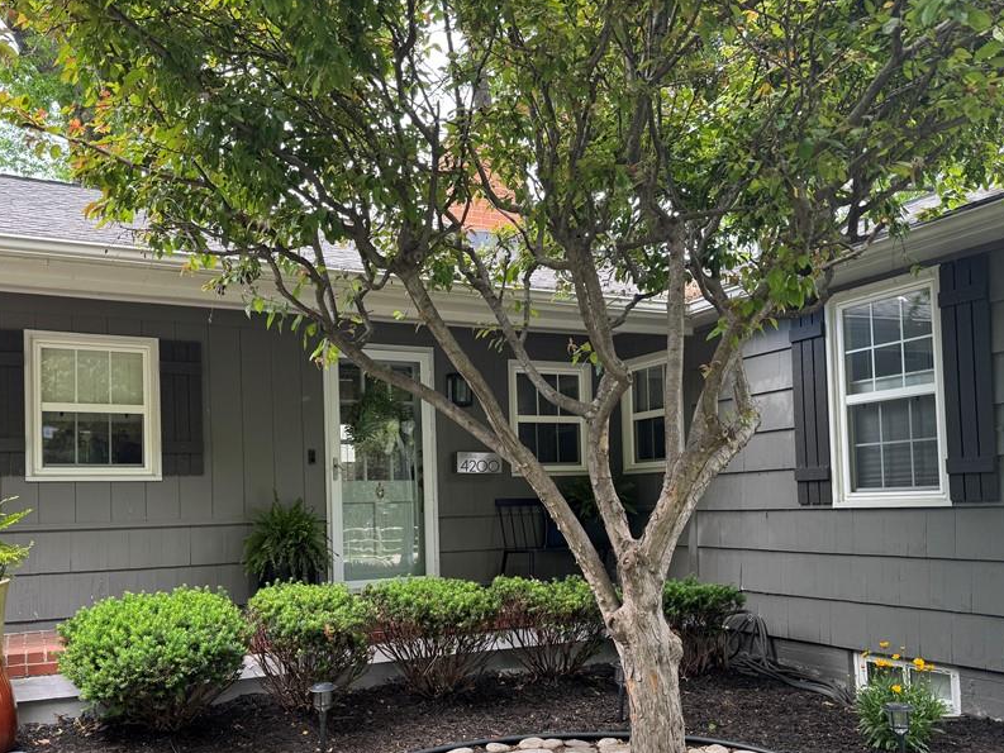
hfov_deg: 58.3
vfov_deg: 45.1
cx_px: 475
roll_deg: +1.7
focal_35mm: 31
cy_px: 472
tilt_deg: +1.4
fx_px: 899
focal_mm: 6.76
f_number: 1.78
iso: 64
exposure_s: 1/127
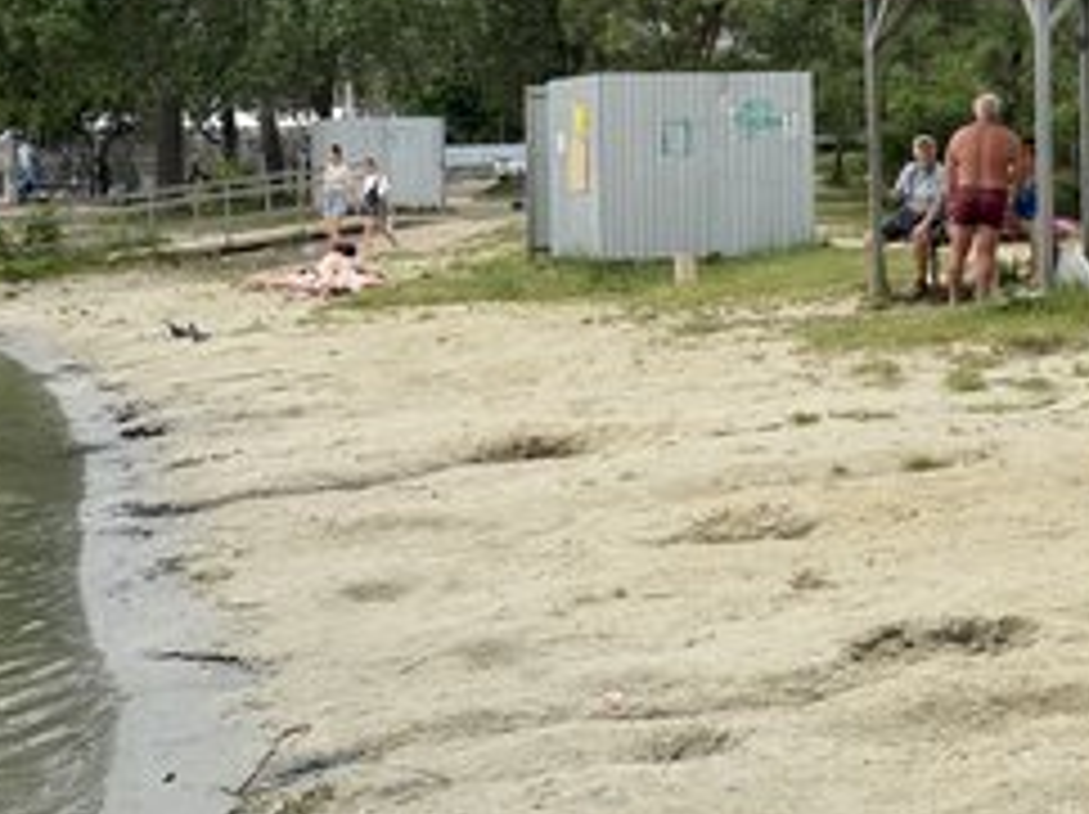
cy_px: 171
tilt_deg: -1.7
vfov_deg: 17.0
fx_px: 2703
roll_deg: +0.4
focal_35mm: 86
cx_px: 684
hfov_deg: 22.7
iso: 20
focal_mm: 6
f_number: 2
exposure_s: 1/1410
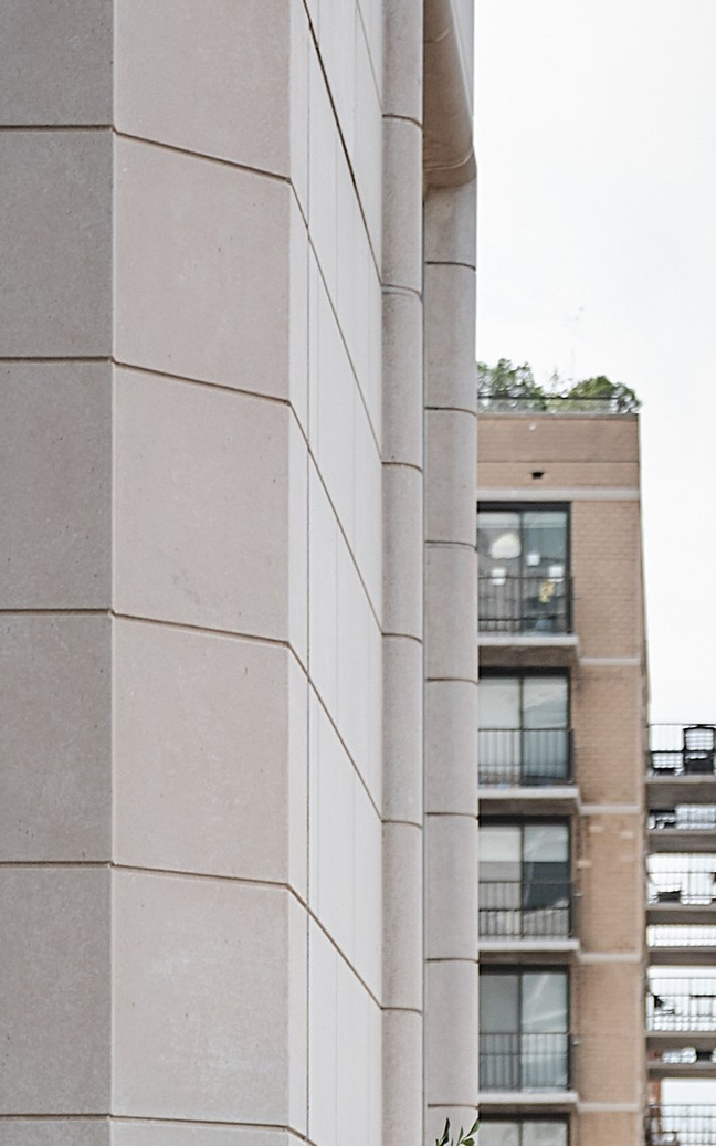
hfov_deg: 11.1
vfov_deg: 16.9
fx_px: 3653
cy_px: 1457
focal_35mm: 117
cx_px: 708
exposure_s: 1/2000
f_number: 2.8
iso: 320
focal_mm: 31
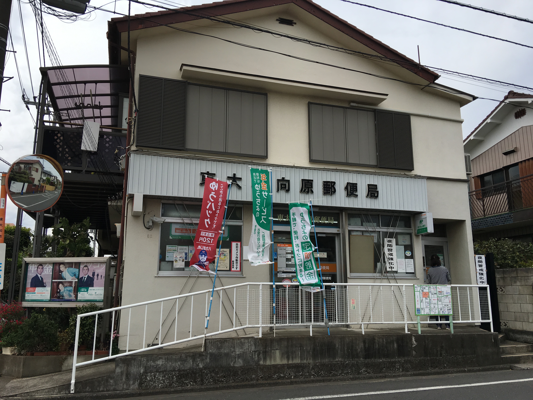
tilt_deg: +12.3
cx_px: 266
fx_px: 447
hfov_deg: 61.7
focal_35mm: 29
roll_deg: -0.5
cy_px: 200
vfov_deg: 48.2
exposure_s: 1/1603
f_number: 2.2
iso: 25
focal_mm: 4.15
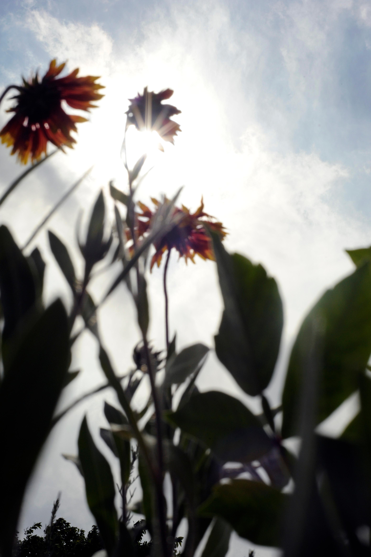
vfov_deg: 39.6
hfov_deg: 27.0
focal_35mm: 50
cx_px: 186
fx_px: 774
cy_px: 278
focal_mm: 50
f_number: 22
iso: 1000
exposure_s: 1/1600
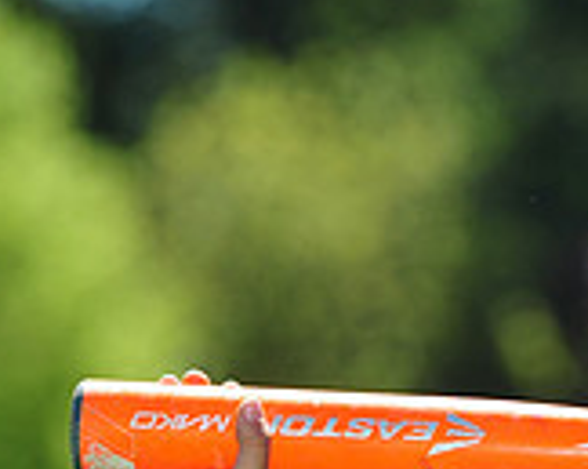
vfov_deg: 2.6
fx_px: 10232
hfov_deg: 3.3
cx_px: 624
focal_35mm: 589
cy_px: 564
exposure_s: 1/1250
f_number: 5
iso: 320
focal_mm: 175
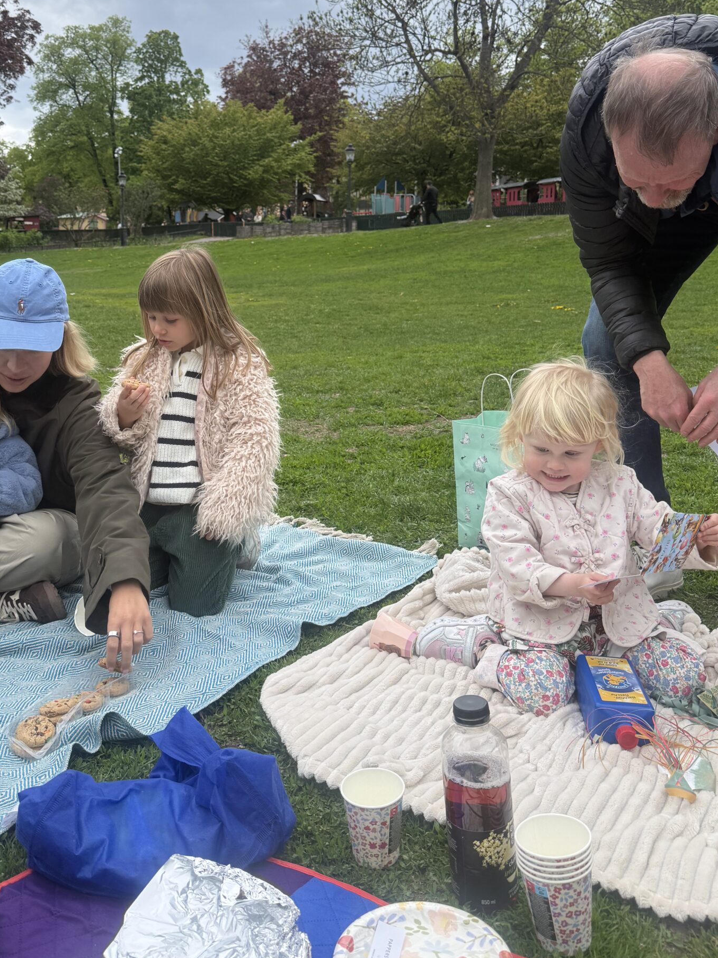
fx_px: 940
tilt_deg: -4.4
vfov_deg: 53.4
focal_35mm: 34
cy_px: 362
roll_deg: +0.0
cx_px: 296
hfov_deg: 41.6
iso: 100
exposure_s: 1/1618
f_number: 1.78
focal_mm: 6.76
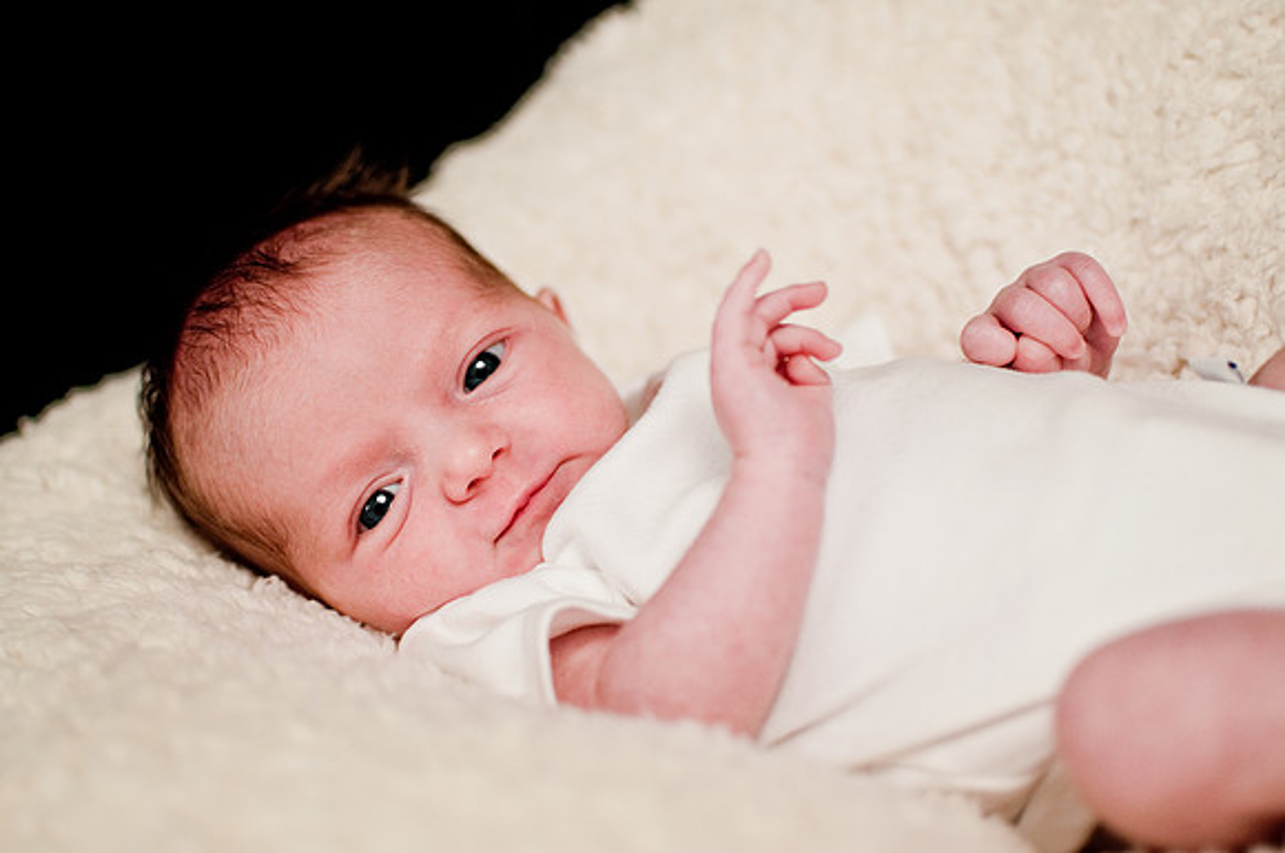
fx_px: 1871
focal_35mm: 52
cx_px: 642
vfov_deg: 25.7
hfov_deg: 37.9
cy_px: 426
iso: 250
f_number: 1.8
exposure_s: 1/400
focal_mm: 35
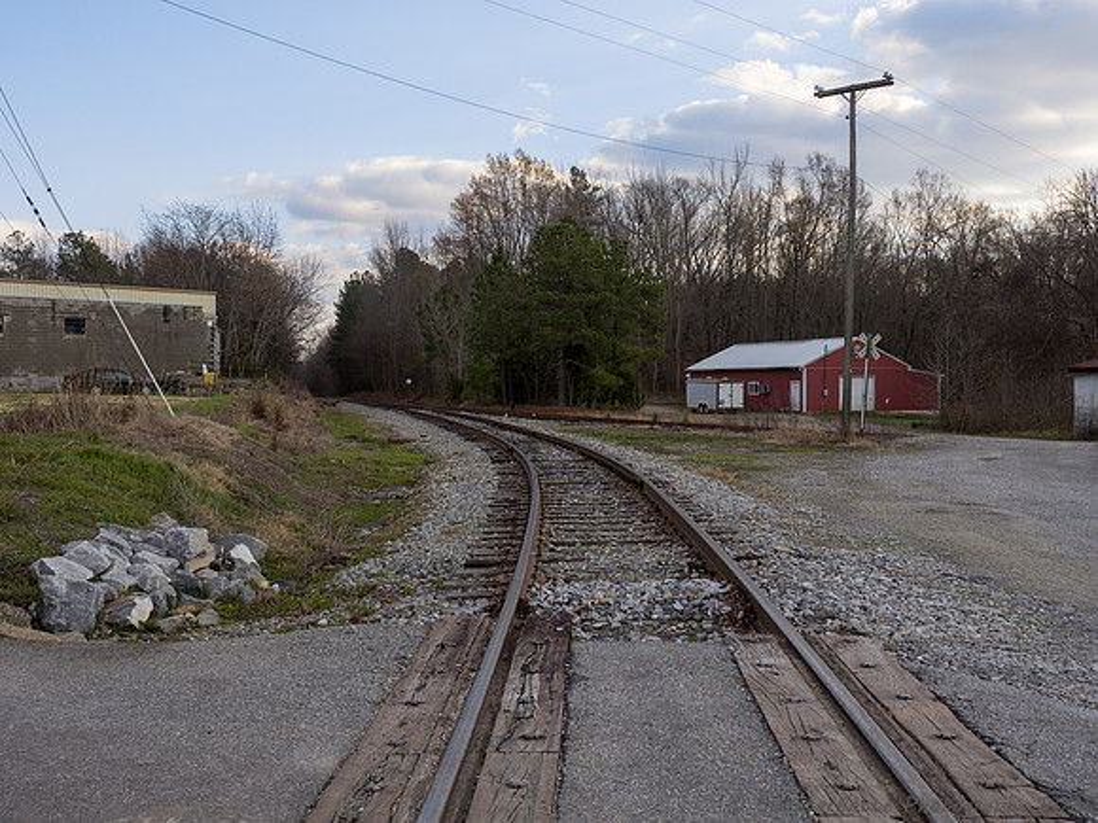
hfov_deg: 51.4
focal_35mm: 36
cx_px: 549
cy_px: 412
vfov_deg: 39.7
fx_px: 1142
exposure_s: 1/200
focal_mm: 18
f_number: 7.1
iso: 200
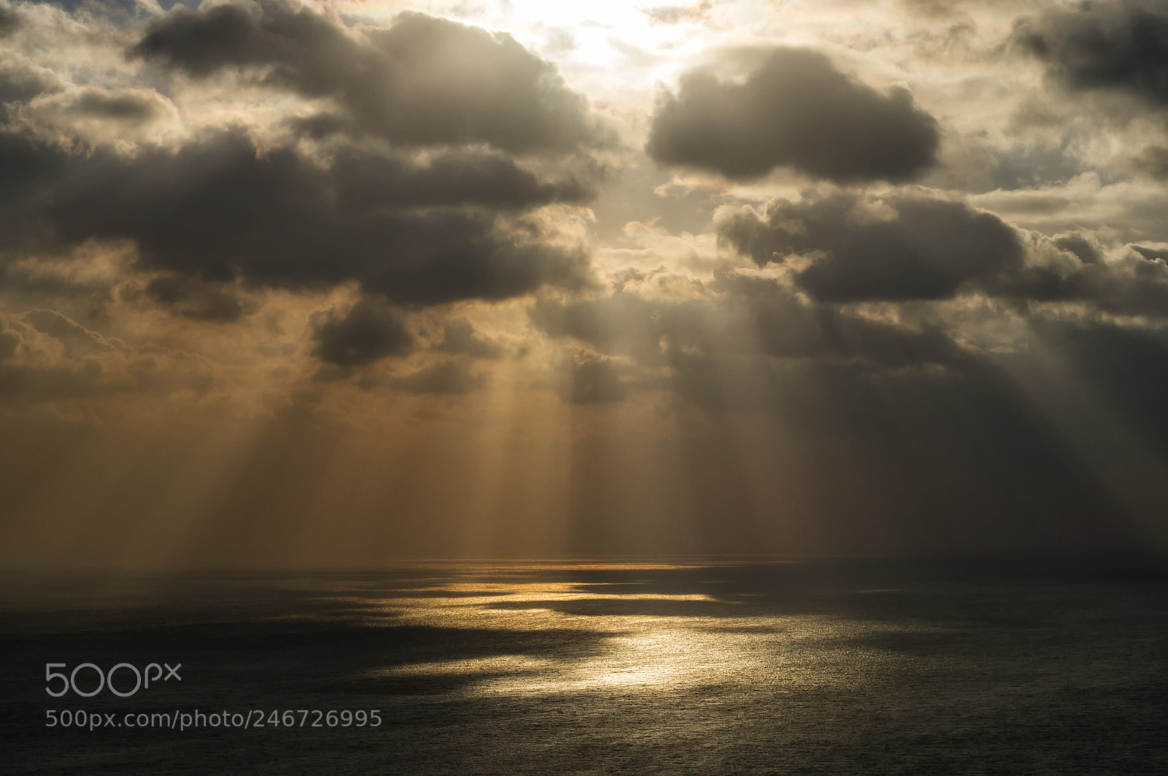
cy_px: 388
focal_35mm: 82
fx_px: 2674
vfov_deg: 16.5
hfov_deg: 24.6
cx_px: 584
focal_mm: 55
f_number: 18
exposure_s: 1/640
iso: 200
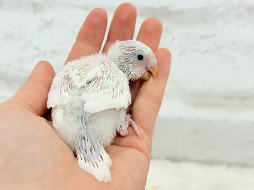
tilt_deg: -11.2
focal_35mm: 52
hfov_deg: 36.8
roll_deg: -2.3
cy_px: 95
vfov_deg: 28.0
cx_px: 127
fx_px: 382
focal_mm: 5.96
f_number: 1.6
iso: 50
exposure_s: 1/100
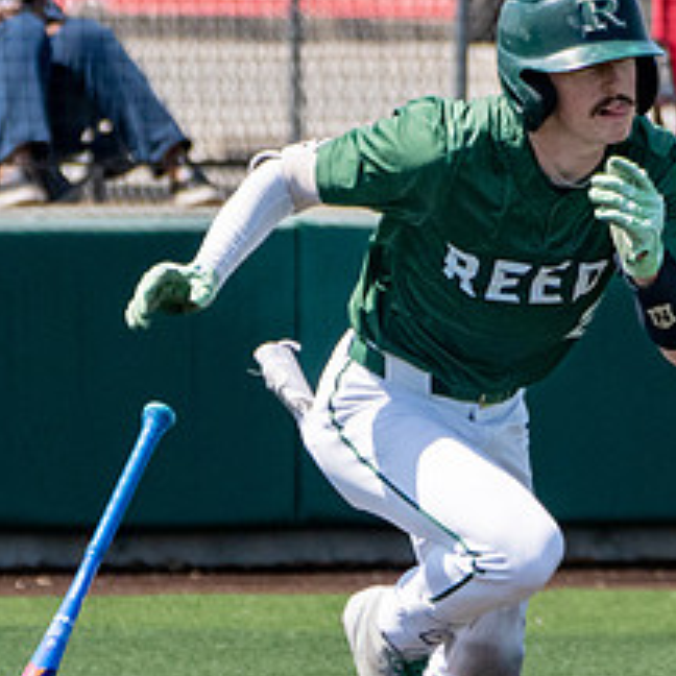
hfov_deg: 1.6
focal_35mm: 1086
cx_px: 560
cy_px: 436
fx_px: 23994
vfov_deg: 1.6
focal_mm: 265
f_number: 8
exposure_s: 1/2500
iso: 800
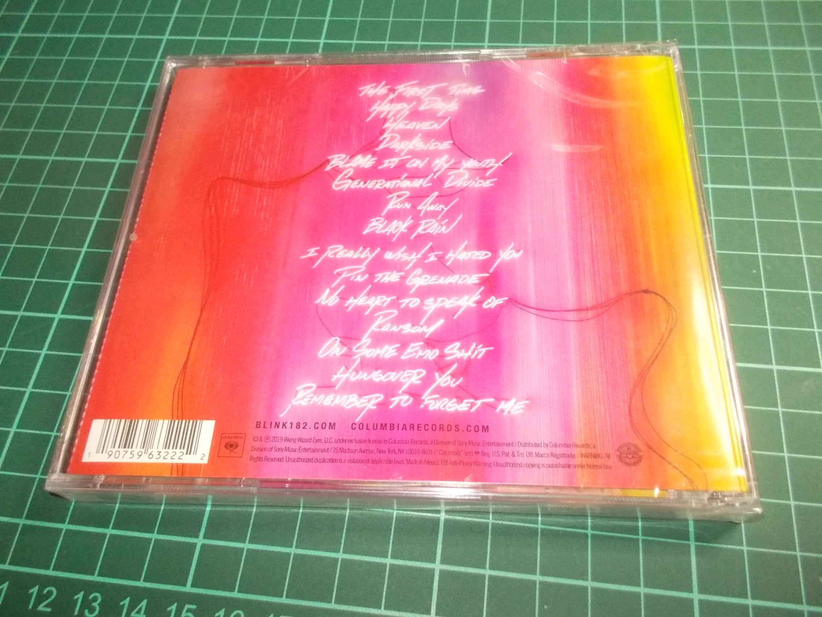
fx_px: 689
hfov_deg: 61.7
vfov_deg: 48.2
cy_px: 308
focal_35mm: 29
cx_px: 411
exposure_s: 1/30
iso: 320
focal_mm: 4.1
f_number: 3.3
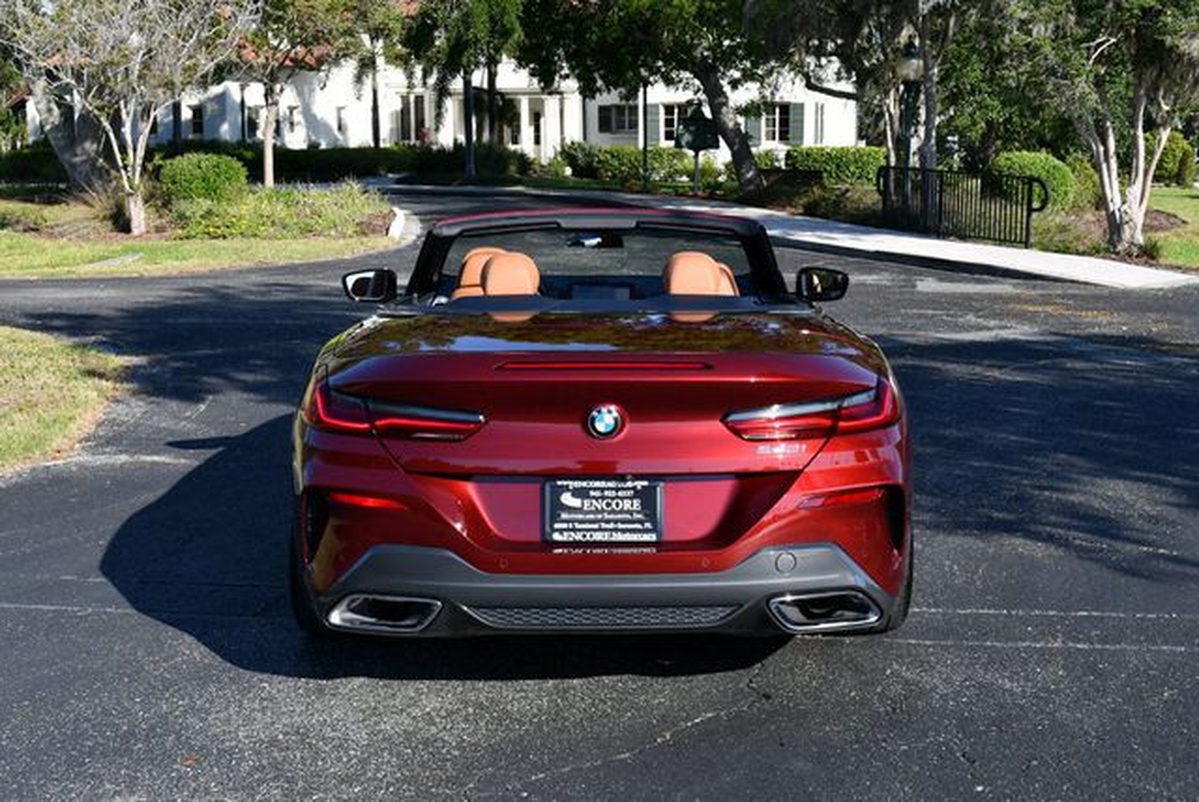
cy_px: 401
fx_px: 1600
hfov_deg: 41.1
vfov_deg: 28.1
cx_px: 600
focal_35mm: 48
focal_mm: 24
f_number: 8
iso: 140
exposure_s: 1/250
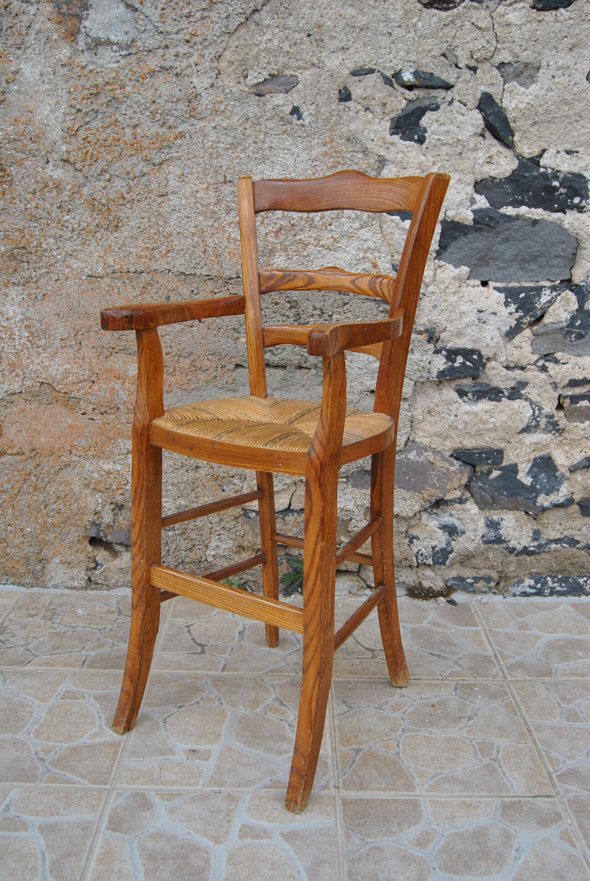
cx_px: 295
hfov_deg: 38.5
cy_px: 440
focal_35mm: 34
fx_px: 846
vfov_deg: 55.0
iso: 100
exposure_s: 1/200
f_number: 7.1
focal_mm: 23
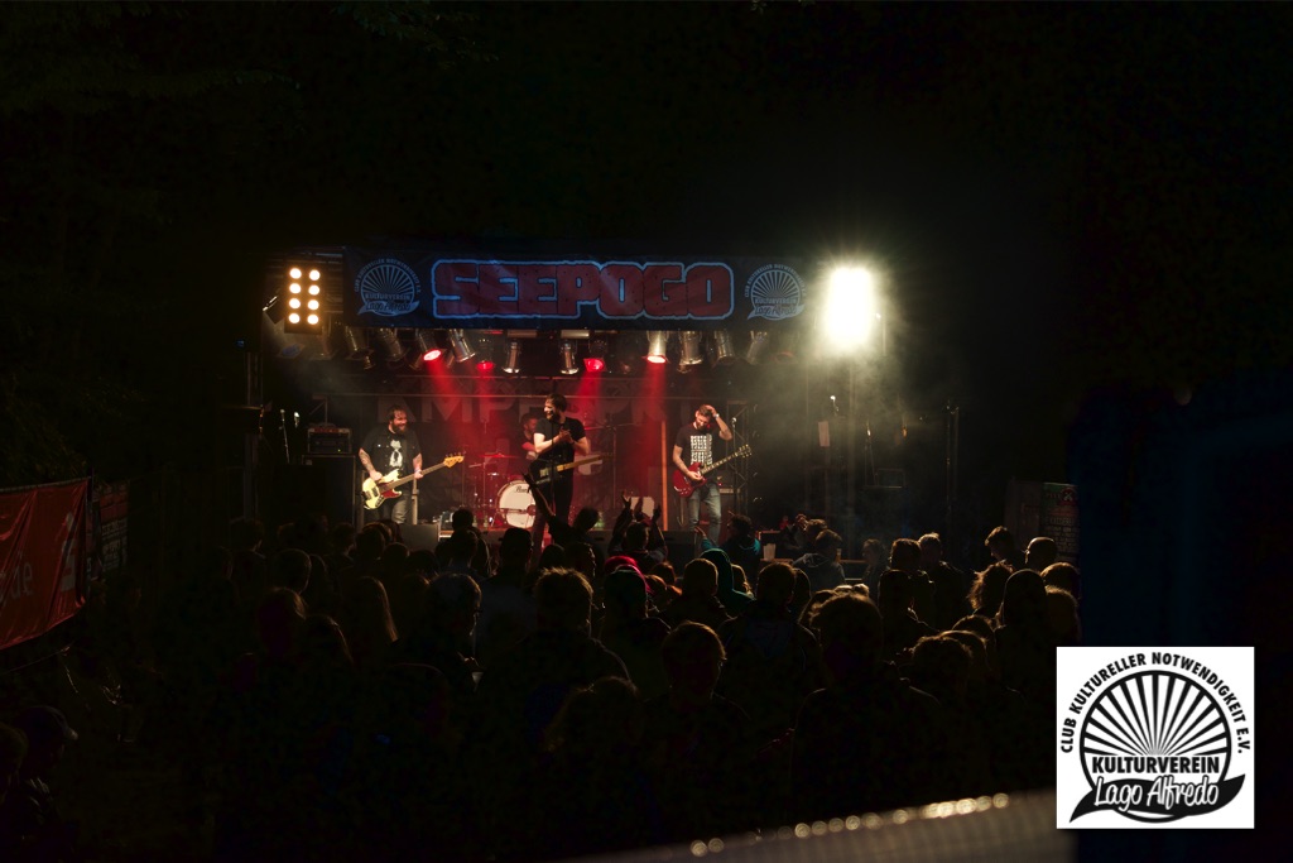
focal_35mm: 43
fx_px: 1545
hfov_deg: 45.4
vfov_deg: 31.2
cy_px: 432
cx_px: 646
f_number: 4
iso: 2500
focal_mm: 43
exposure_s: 1/200
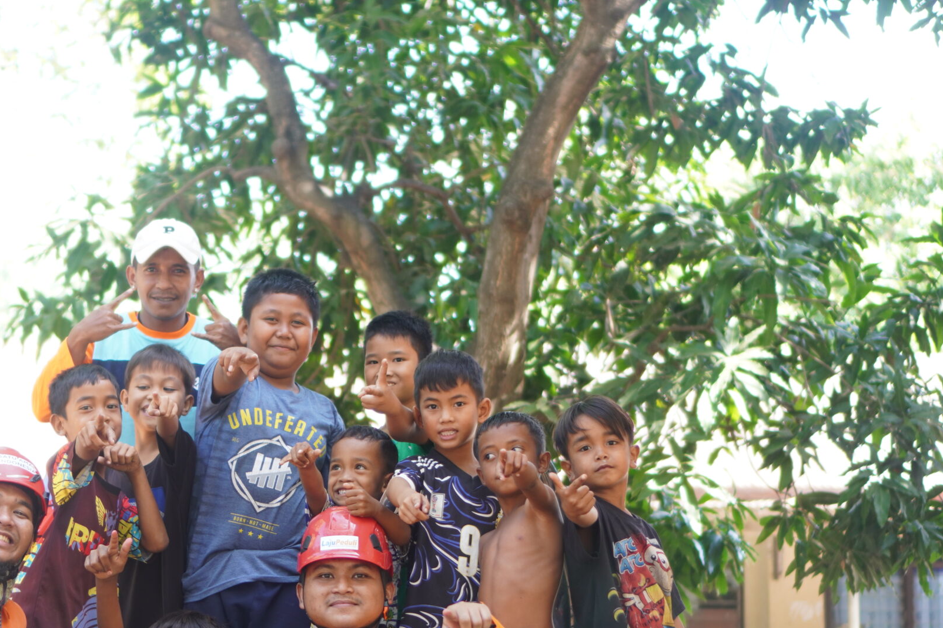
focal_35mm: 84
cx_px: 309
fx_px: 2195
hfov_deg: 24.1
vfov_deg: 16.2
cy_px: 493
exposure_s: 1/125
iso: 100
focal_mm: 35
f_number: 1.8
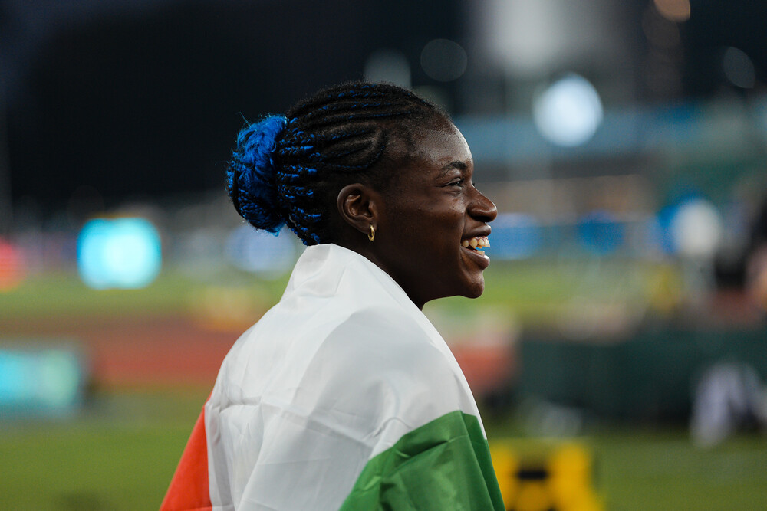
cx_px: 384
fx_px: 3132
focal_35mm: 147
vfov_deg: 9.3
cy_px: 256
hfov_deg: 14.0
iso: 1600
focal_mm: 147
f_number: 2.8
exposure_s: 1/1000
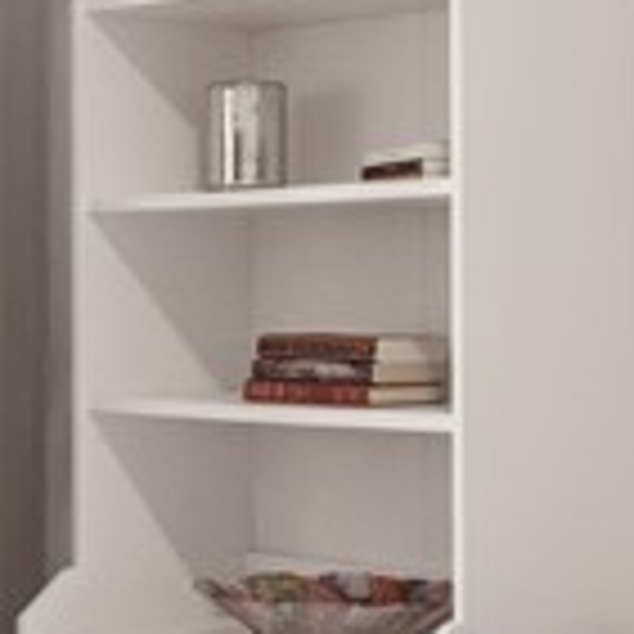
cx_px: 65
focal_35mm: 105
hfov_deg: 16.4
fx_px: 2176
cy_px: 380
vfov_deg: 16.6
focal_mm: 16
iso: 2000
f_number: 9
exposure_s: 1/30
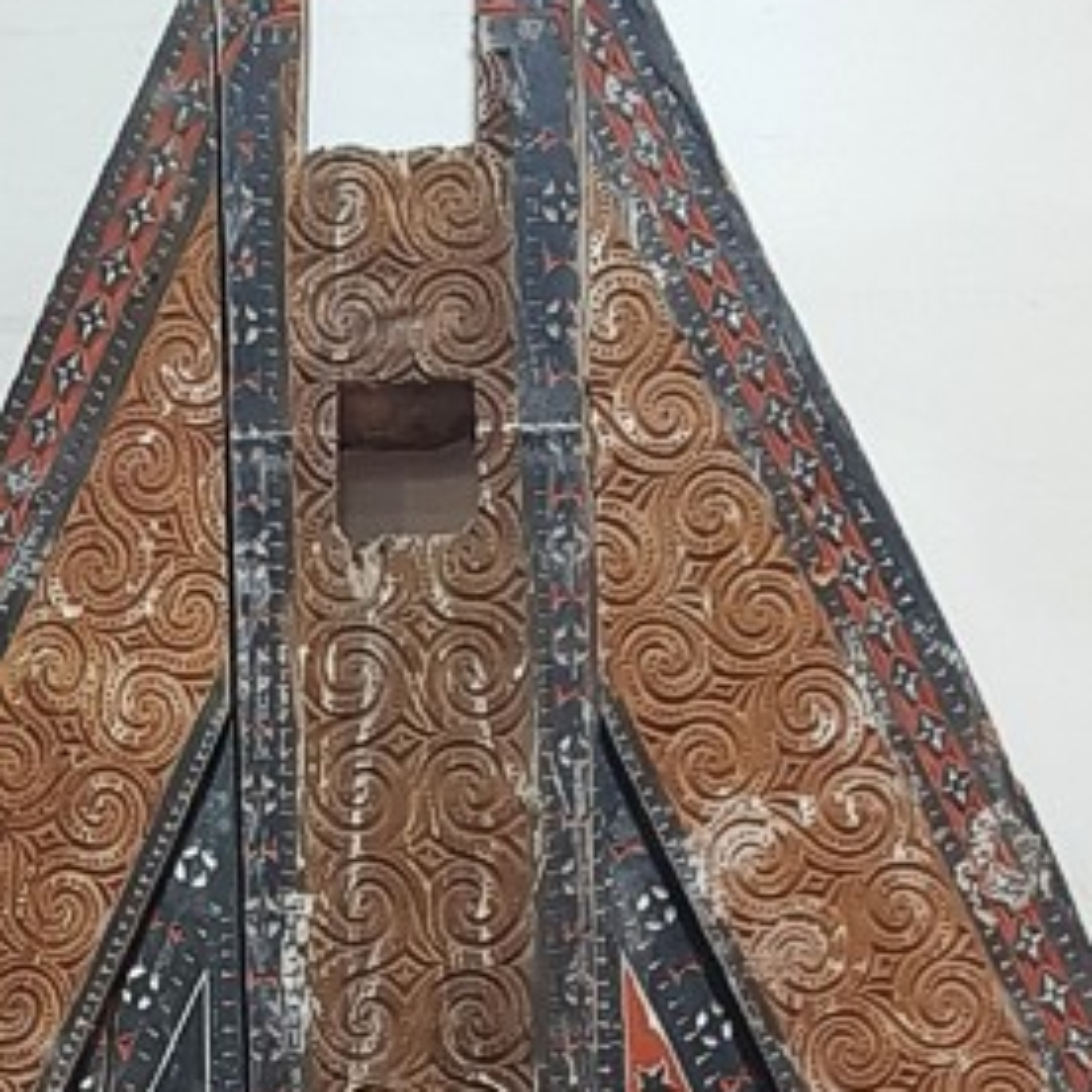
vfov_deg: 15.8
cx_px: 475
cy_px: 1682
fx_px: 3569
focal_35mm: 100
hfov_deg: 17.4
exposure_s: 1/25
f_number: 1.7
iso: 250
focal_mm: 4.3
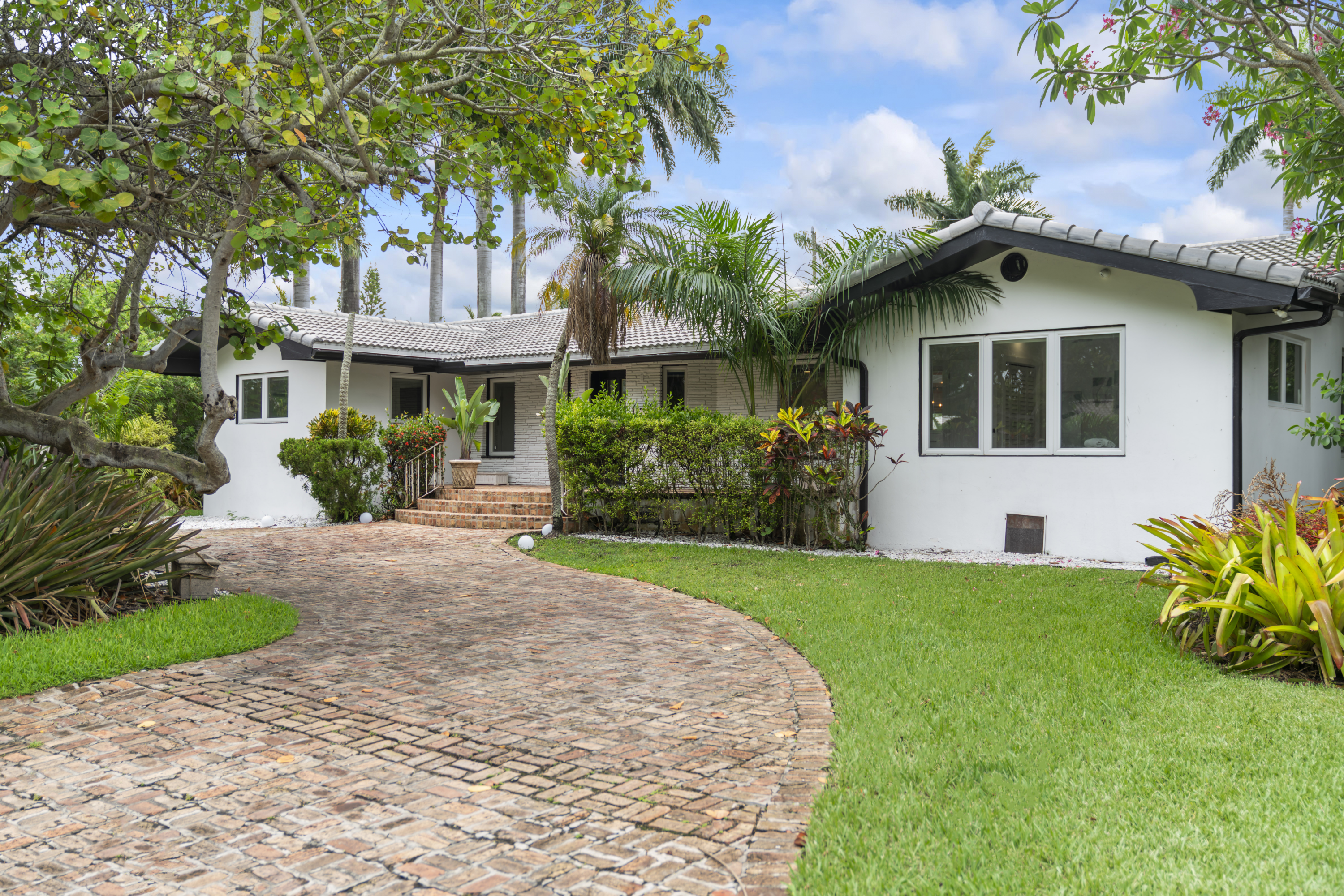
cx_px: 672
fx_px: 1232
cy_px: 448
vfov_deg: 40.0
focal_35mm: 33
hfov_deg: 57.2
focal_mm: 33
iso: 100
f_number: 2.8
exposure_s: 1/200
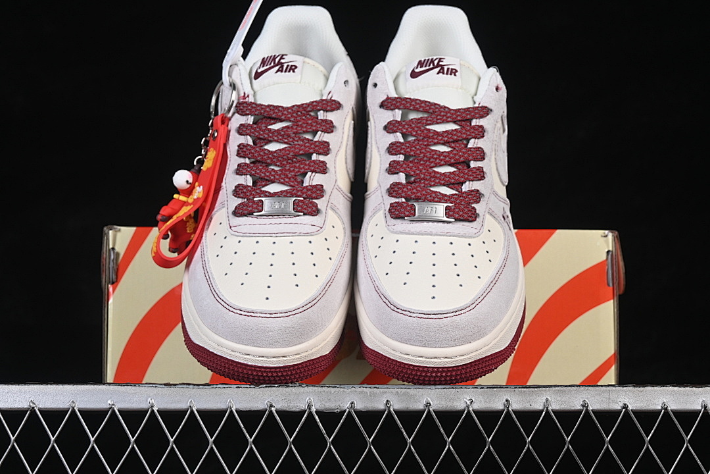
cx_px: 355
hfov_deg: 27.0
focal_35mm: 75
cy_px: 237
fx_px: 1479
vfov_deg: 18.2
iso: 160
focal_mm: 50
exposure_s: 1/80
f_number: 8
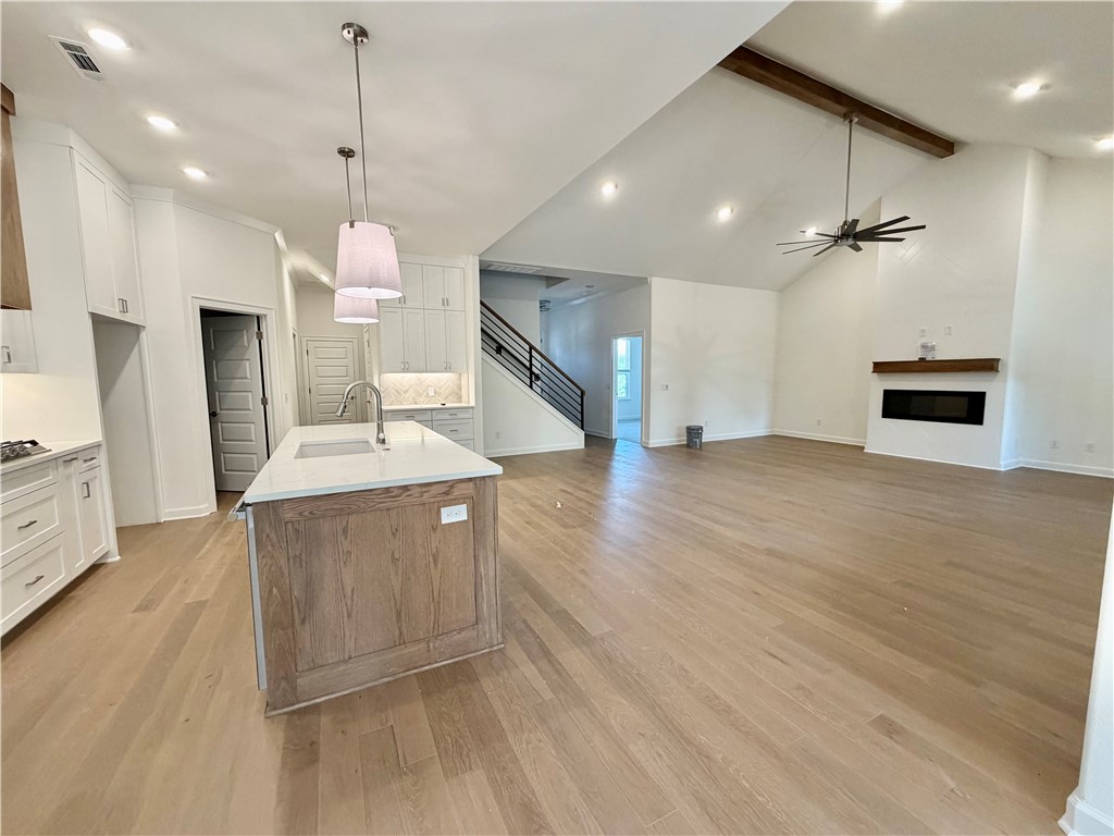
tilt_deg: -5.8
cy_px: 418
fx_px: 451
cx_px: 557
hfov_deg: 102.1
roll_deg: +0.1
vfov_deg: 85.7
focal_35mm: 14
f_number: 2.2
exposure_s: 1/120
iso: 250
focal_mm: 2.22
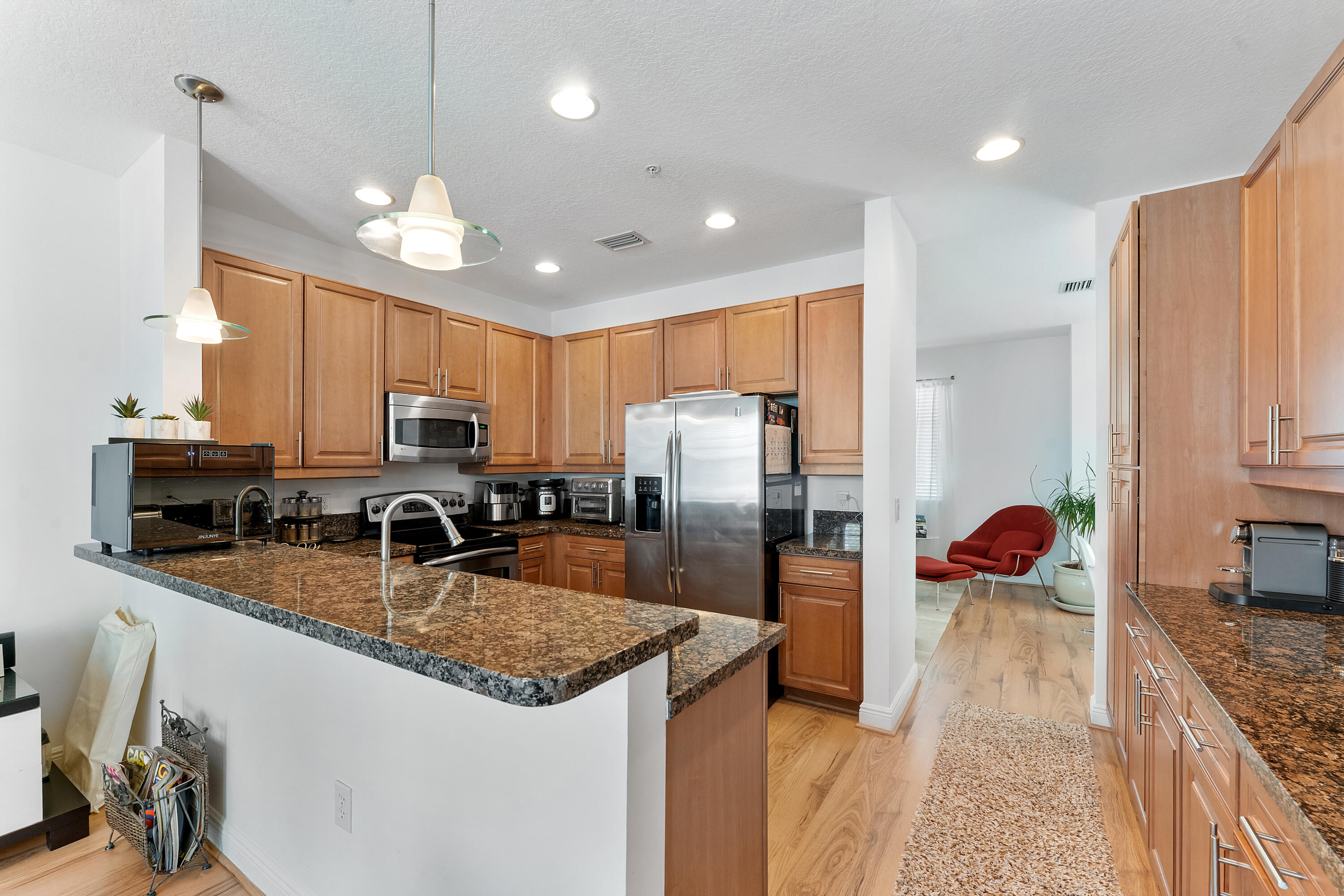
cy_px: 448
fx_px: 552
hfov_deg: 101.1
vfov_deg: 78.1
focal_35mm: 15
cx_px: 672
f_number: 10
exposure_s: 1/10
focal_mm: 14.8
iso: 500
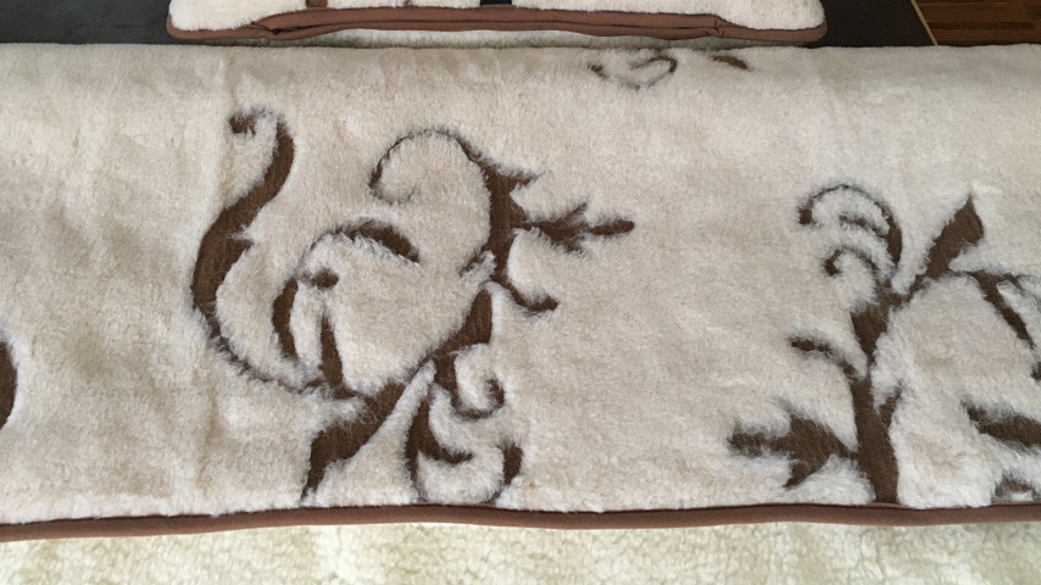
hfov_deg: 54.0
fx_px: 1021
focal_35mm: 37
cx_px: 500
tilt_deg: -47.7
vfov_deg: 31.9
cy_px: 228
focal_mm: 4.15
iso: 160
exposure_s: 1/33
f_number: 2.2
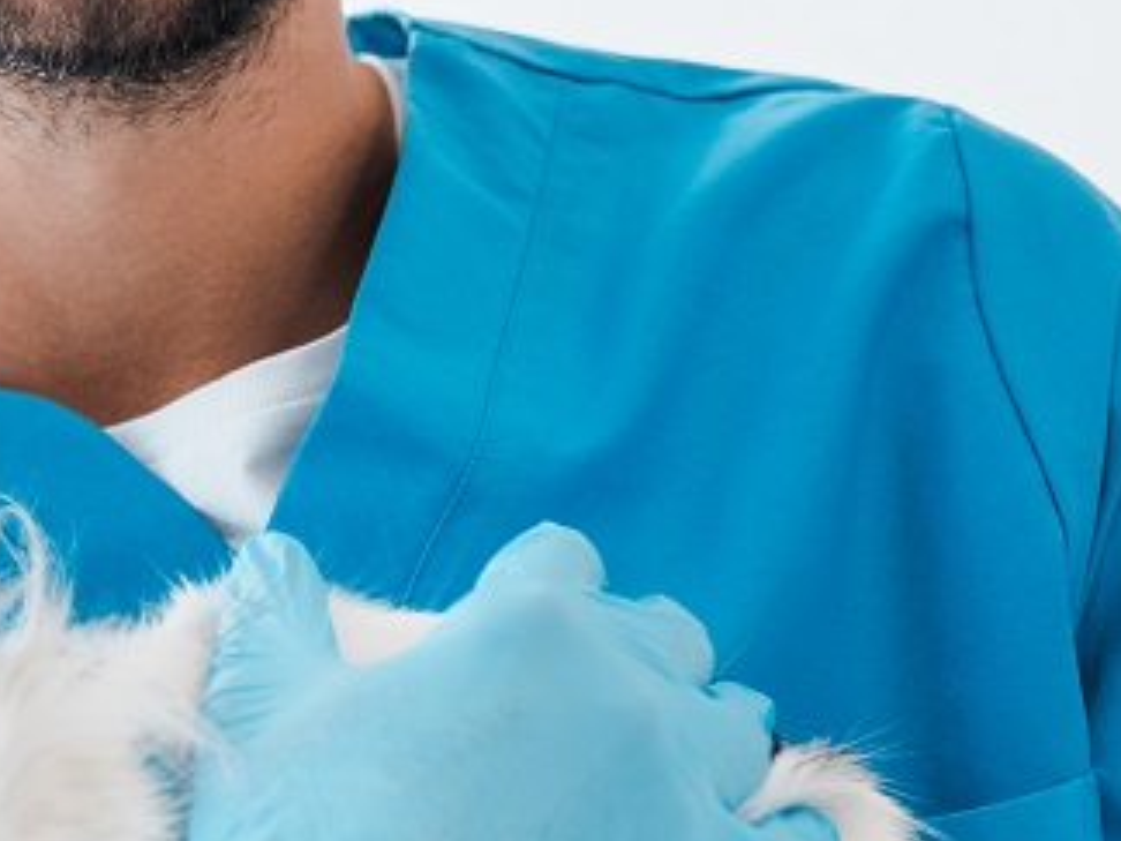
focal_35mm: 373
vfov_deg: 4.0
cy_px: 654
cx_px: 111
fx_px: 12079
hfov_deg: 5.3
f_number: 3.5
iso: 250
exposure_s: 1/200
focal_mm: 105
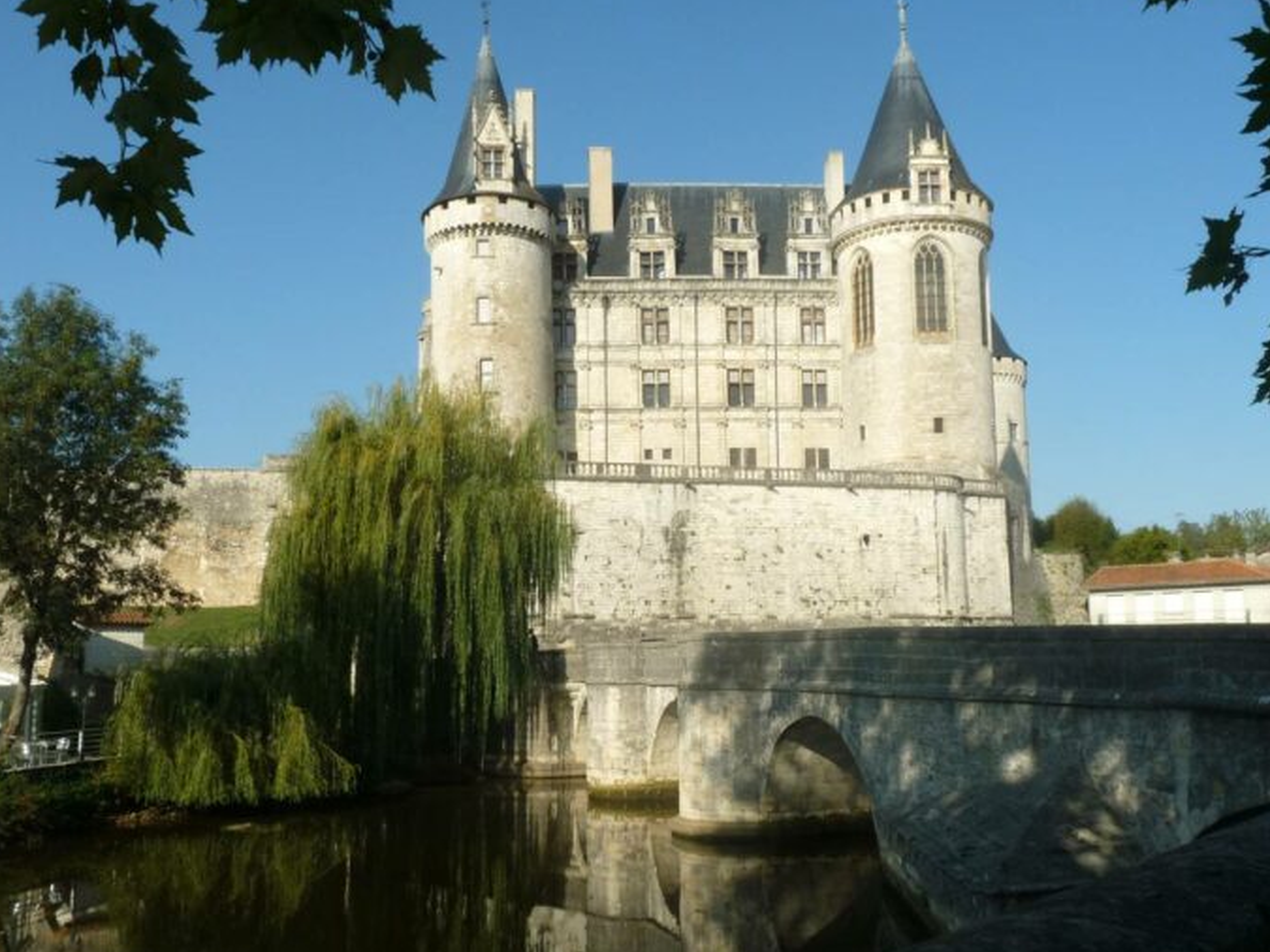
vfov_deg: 42.9
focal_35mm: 33
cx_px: 672
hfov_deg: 55.3
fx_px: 1210
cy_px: 493
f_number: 5.6
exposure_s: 1/400
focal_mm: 4.8
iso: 100
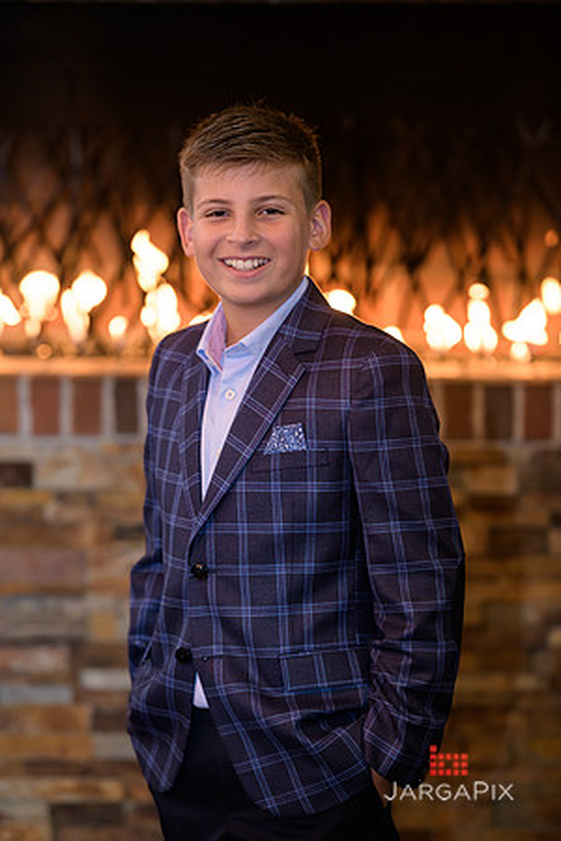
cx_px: 280
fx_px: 3506
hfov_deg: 9.1
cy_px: 420
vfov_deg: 13.7
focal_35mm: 150
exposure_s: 1/125
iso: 800
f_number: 3.2
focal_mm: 150
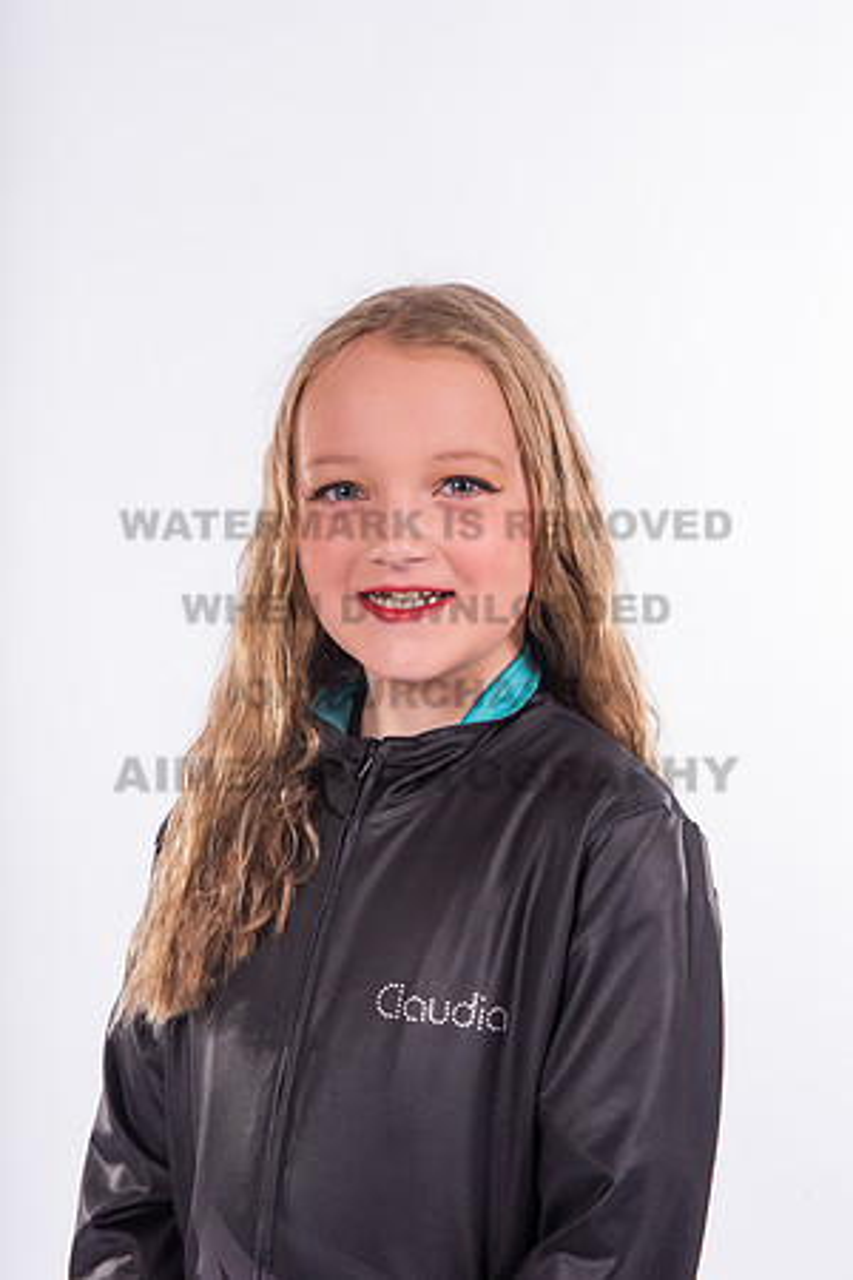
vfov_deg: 28.8
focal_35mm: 70
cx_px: 426
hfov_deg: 19.5
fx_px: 2488
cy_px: 640
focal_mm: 70
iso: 500
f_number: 11
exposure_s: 1/200
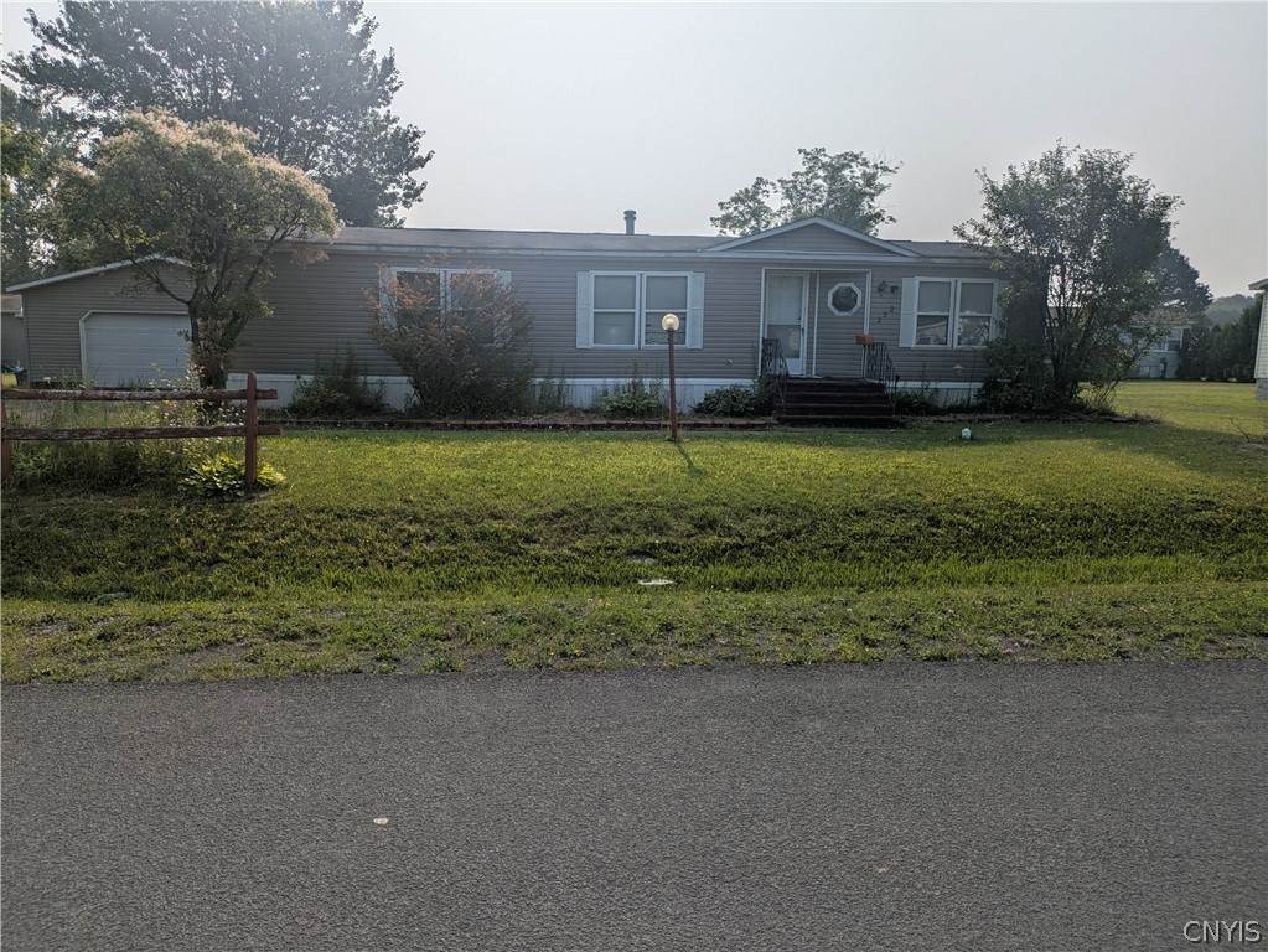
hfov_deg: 69.4
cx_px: 634
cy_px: 476
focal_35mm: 25
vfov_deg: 54.9
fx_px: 916
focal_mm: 5.43
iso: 47
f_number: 1.89
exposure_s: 1/5917
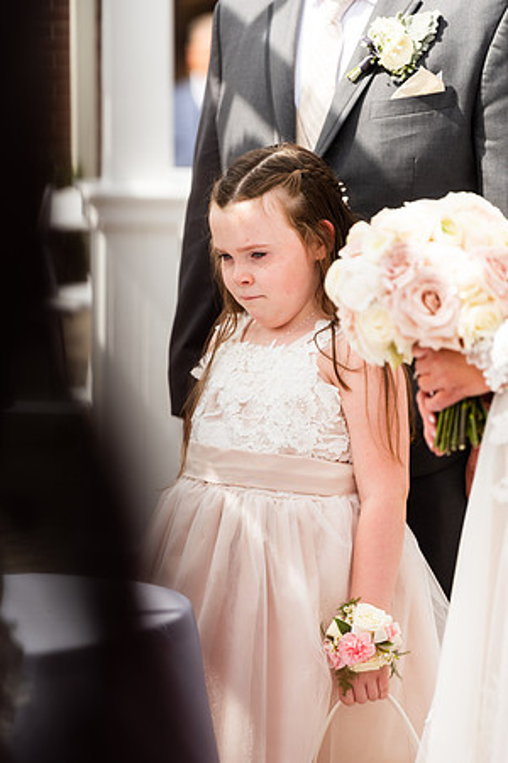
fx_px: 4233
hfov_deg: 6.9
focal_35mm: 200
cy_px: 382
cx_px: 254
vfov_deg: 10.3
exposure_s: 1/500
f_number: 2.8
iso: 64
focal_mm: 200
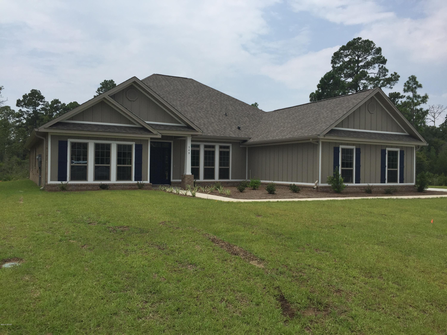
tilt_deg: +1.1
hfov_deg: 61.7
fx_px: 374
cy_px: 168
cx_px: 224
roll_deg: -2.0
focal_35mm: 29
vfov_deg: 48.2
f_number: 2.2
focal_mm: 4.15
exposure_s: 1/4405
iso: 32
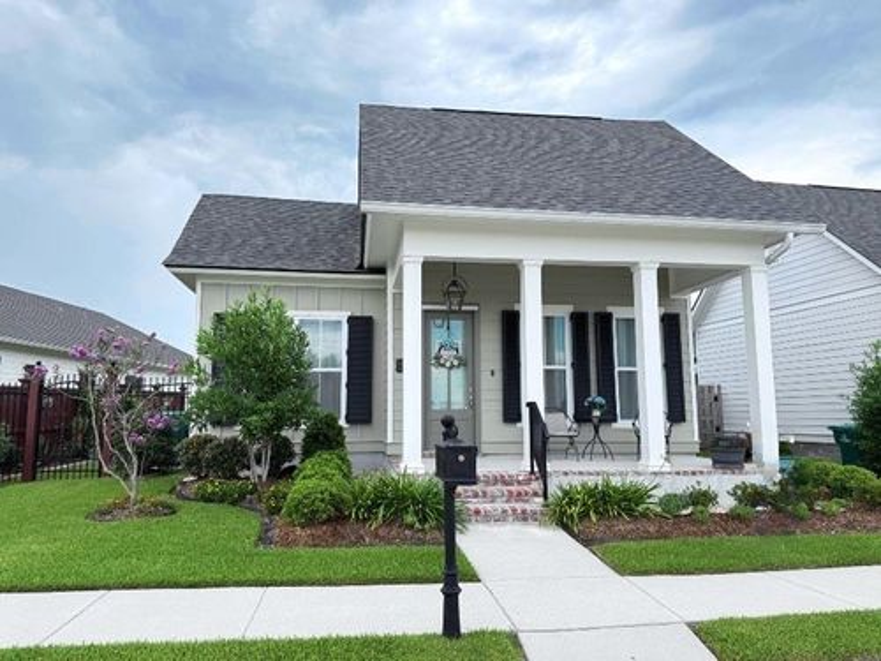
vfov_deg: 56.8
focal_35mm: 24
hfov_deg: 71.6
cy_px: 330
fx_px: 611
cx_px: 440
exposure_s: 1/1464
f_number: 1.78
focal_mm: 6.76
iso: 100
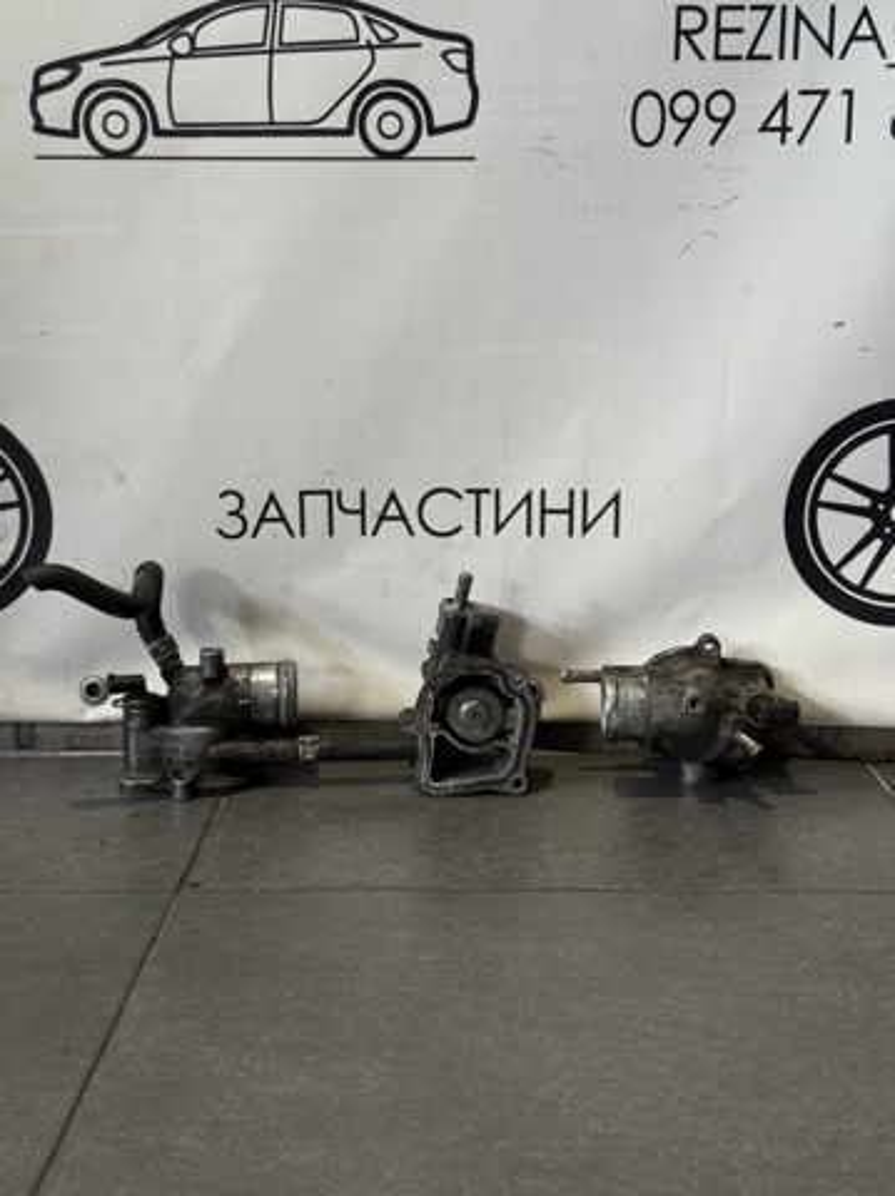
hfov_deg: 30.2
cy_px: 598
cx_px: 448
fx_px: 1658
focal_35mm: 48
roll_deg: -1.2
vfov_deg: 39.7
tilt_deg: -12.6
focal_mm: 6.76
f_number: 1.78
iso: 50
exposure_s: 1/50
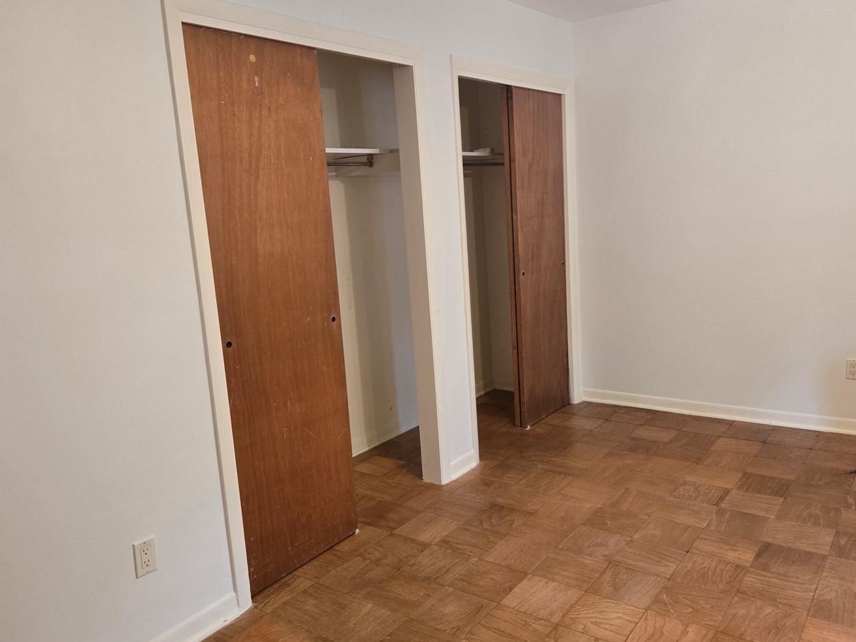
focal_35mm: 28
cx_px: 443
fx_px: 693
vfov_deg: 49.8
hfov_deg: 63.4
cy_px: 331
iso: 320
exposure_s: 1/61
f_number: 1.8
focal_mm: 5.4
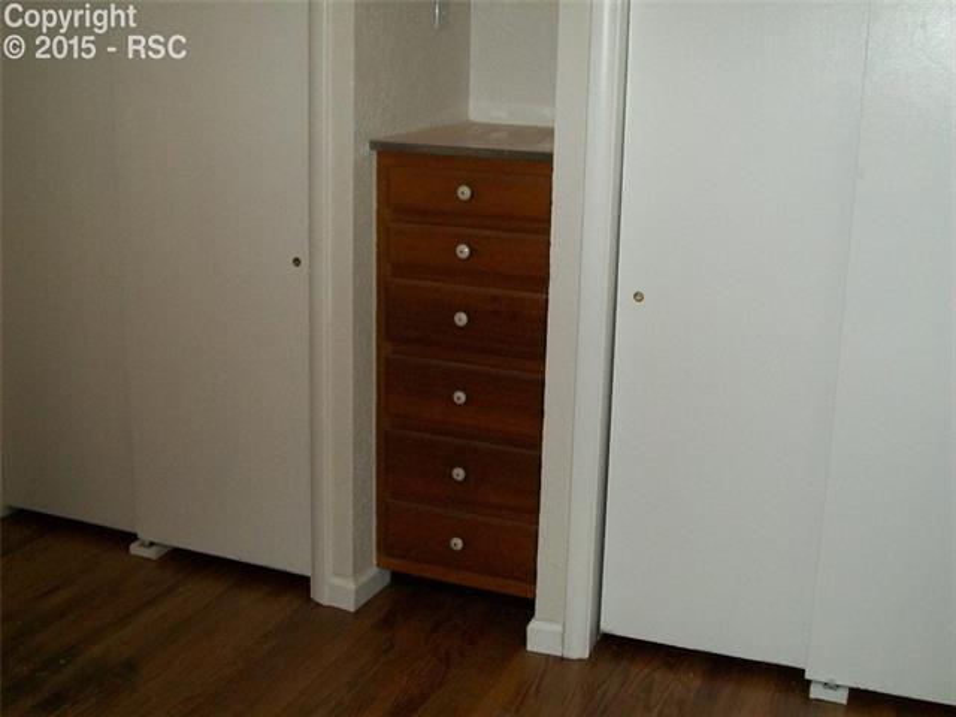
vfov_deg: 32.2
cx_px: 478
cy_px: 358
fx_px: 1243
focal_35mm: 45
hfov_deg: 42.1
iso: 160
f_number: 3
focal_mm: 7.6
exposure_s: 1/80
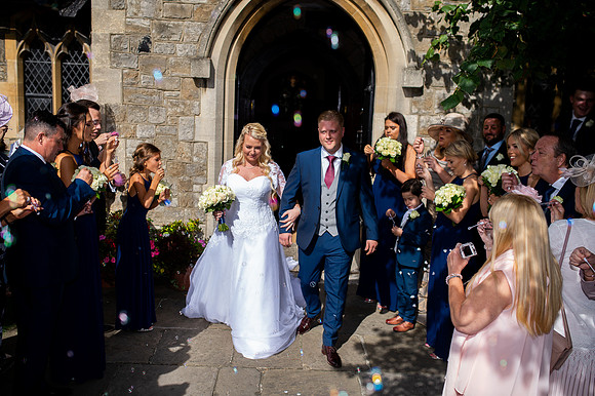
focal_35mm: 36
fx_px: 593
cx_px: 298
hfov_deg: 53.3
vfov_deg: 36.9
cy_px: 198
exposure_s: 1/3200
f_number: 2.8
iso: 125
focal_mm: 35
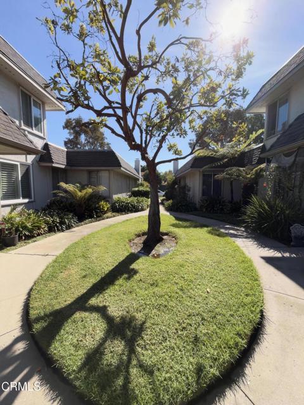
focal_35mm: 14
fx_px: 164
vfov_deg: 102.1
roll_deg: +0.1
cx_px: 152
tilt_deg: -3.7
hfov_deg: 85.7
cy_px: 202
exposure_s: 1/1211
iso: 16
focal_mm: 2.22
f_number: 2.2
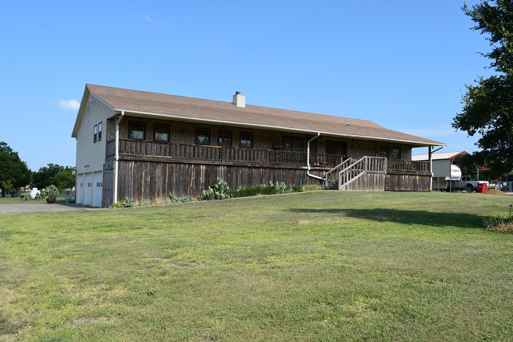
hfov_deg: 59.5
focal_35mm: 32
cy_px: 171
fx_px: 449
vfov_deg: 41.7
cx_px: 256
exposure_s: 1/320
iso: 200
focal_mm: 21
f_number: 9
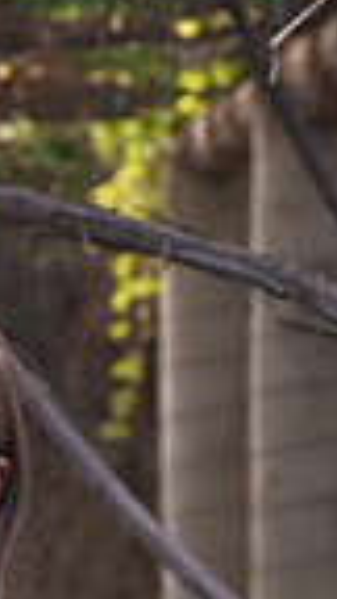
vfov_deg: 6.7
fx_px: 5099
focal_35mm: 321
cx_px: -225
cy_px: 774
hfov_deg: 3.8
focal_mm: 98
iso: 250
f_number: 5.6
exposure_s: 1/125
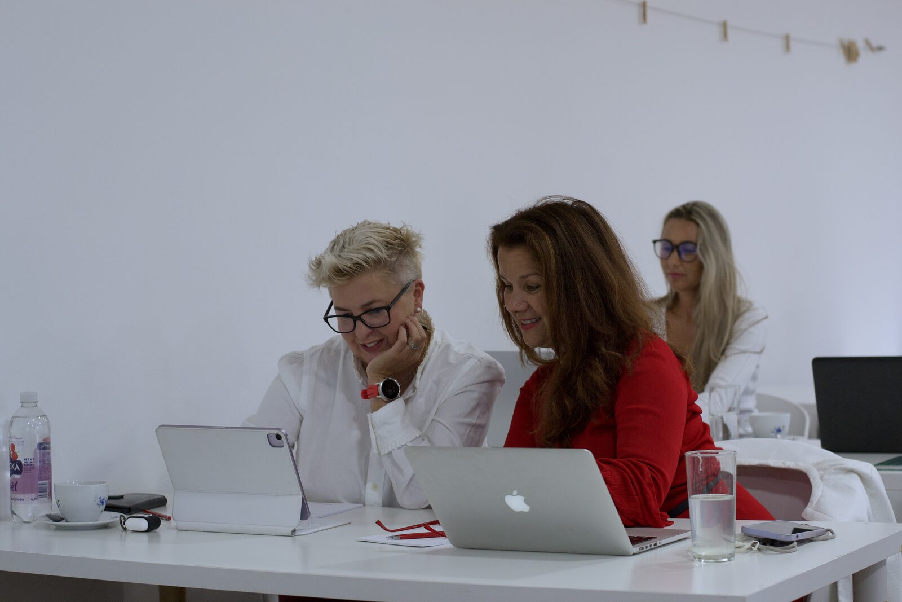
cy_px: 301
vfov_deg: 18.2
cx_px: 451
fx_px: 1879
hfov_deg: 27.0
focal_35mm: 75
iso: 360
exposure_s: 1/125
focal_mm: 50
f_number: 2.8
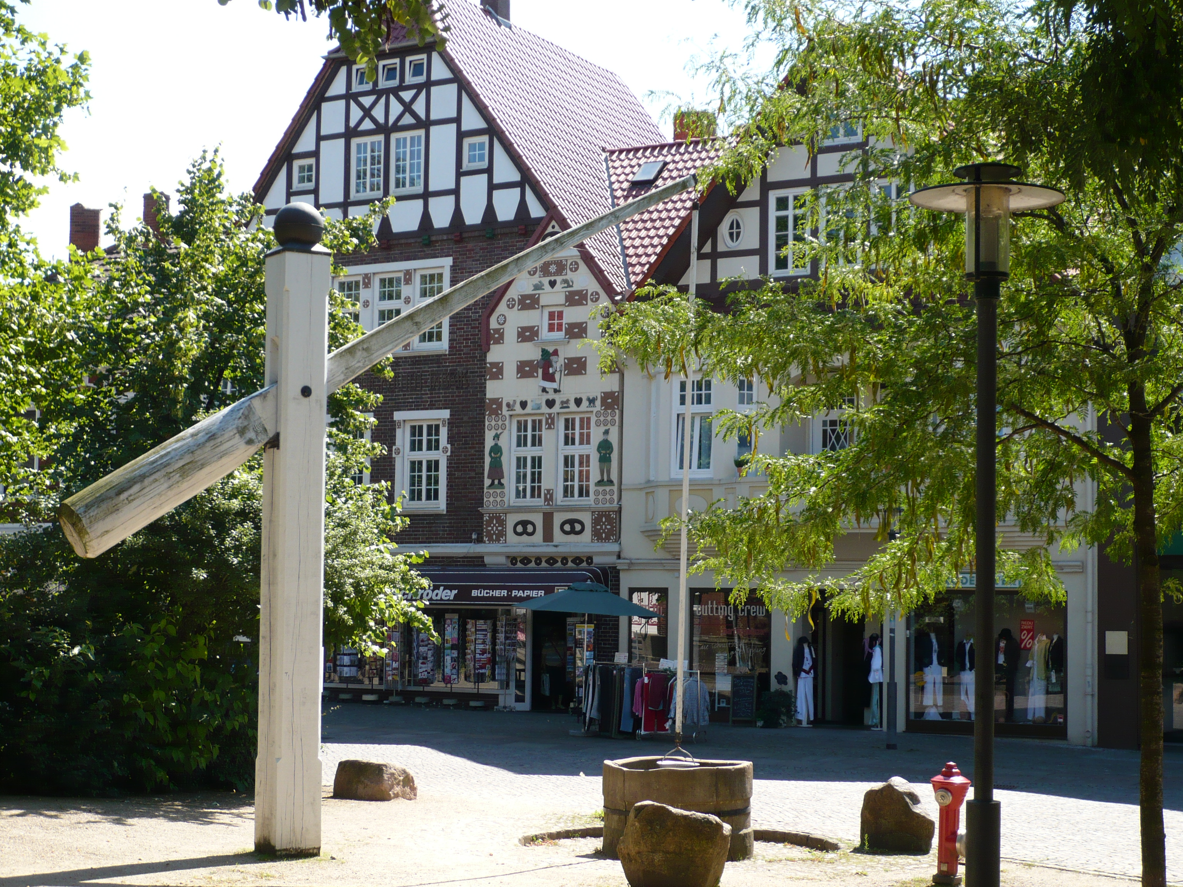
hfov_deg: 32.2
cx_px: 592
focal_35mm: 60
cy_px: 444
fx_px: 2050
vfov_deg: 24.4
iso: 100
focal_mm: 9.9
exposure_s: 1/320
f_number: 3.7
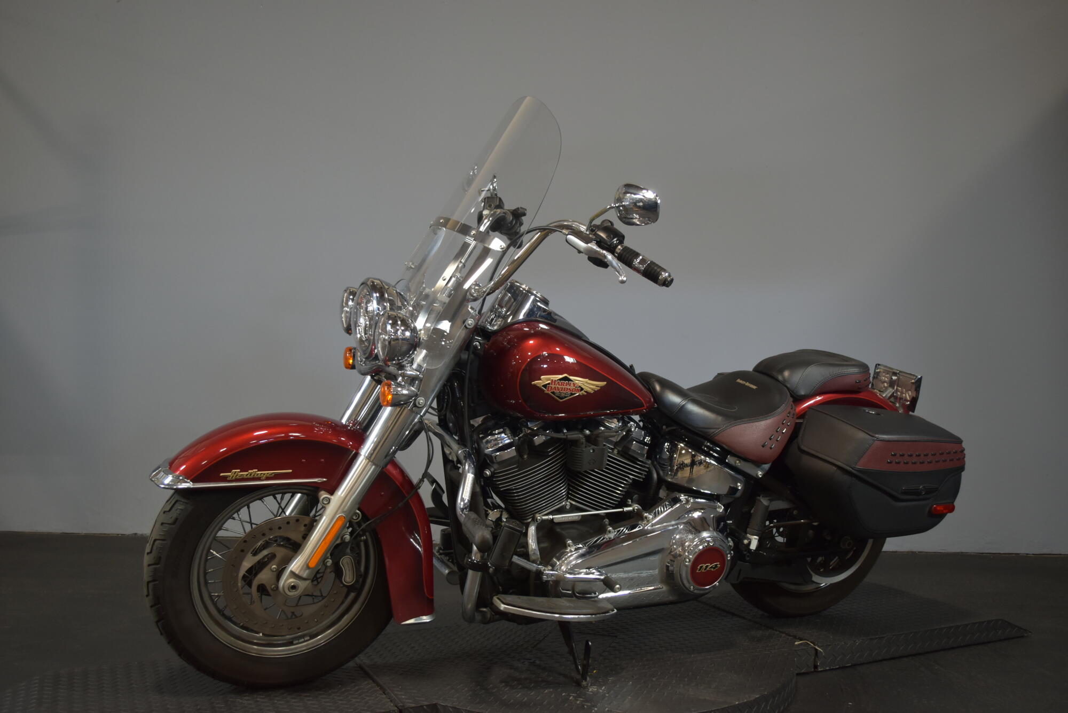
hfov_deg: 57.2
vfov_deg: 40.0
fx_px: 979
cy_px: 356
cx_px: 534
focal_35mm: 33
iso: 560
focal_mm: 22
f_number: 3.8
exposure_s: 1/30
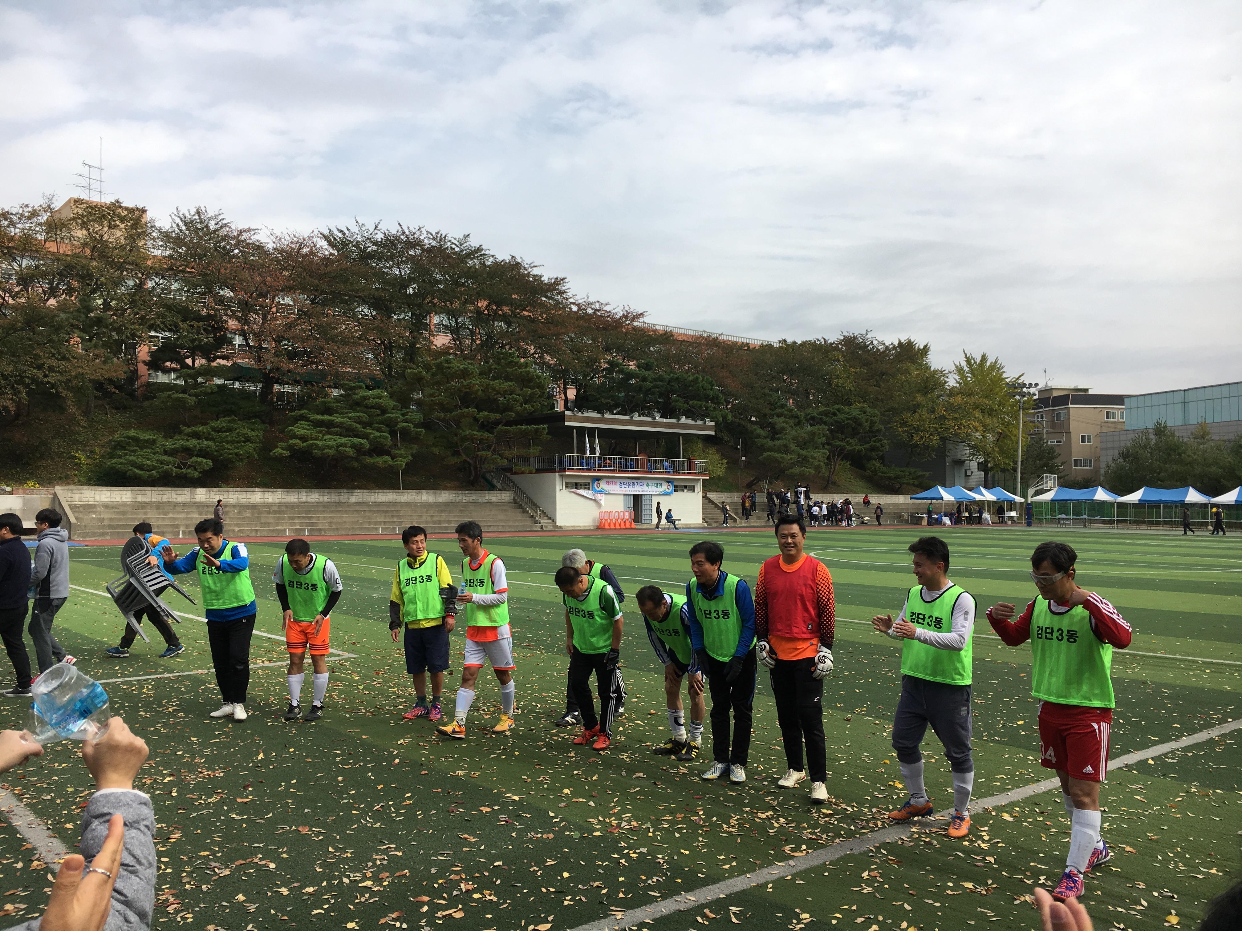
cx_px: 621
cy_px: 466
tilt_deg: +2.6
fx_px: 1041
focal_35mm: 29
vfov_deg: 48.2
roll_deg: -0.5
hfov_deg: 61.7
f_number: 2.2
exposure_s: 1/1282
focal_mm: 4.15
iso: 25
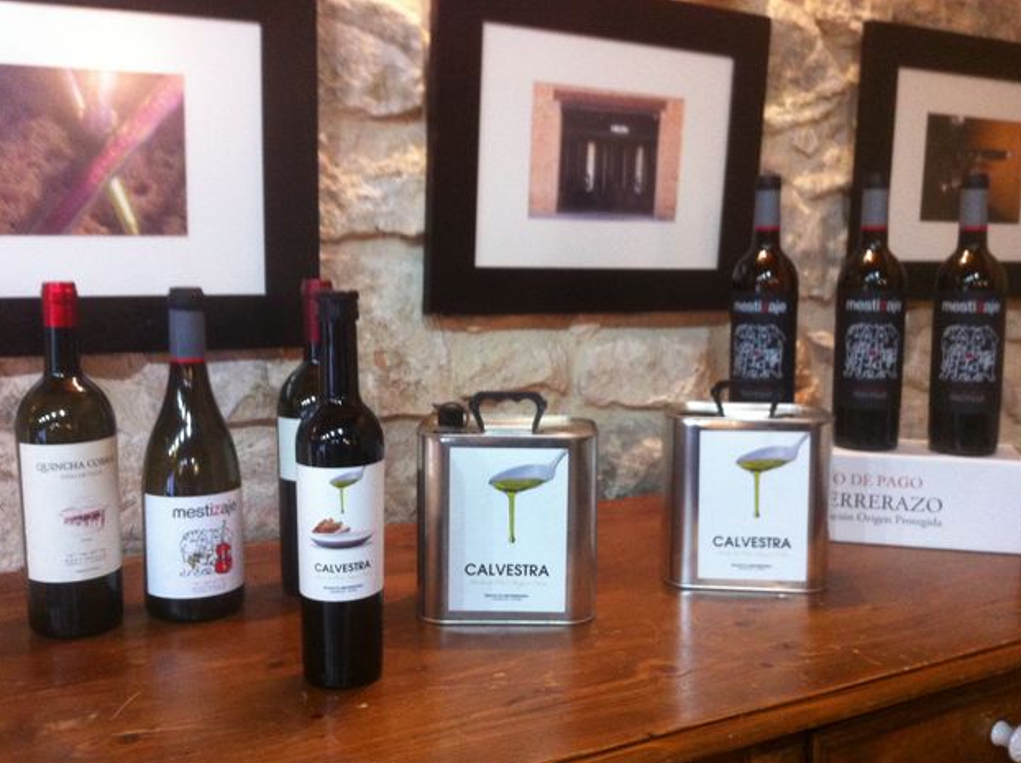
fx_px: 1061
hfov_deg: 51.4
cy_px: 391
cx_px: 519
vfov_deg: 39.6
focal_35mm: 36
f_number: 2.8
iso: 320
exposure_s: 1/15
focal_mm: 3.85
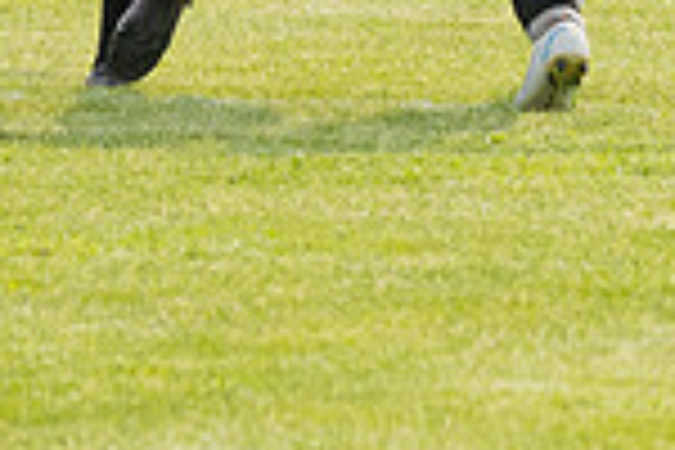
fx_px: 21730
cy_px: -382
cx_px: 261
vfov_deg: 1.2
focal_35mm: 1159
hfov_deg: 1.8
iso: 800
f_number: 5.6
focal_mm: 200
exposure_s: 1/2000
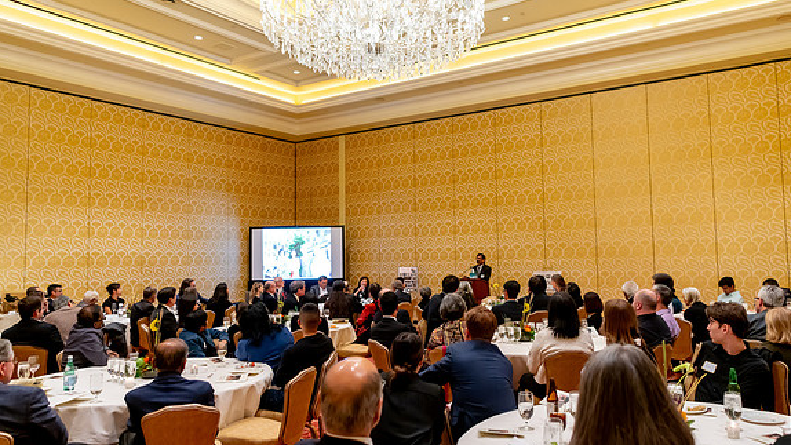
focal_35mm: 28
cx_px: 433
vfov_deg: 41.5
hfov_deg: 67.8
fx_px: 587
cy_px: 220
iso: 5000
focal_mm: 24
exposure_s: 1/200
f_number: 3.2
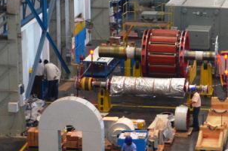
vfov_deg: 9.1
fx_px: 949
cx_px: 260
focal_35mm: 150
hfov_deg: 13.4
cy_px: 91
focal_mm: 28
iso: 800
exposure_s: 1/60
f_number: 4
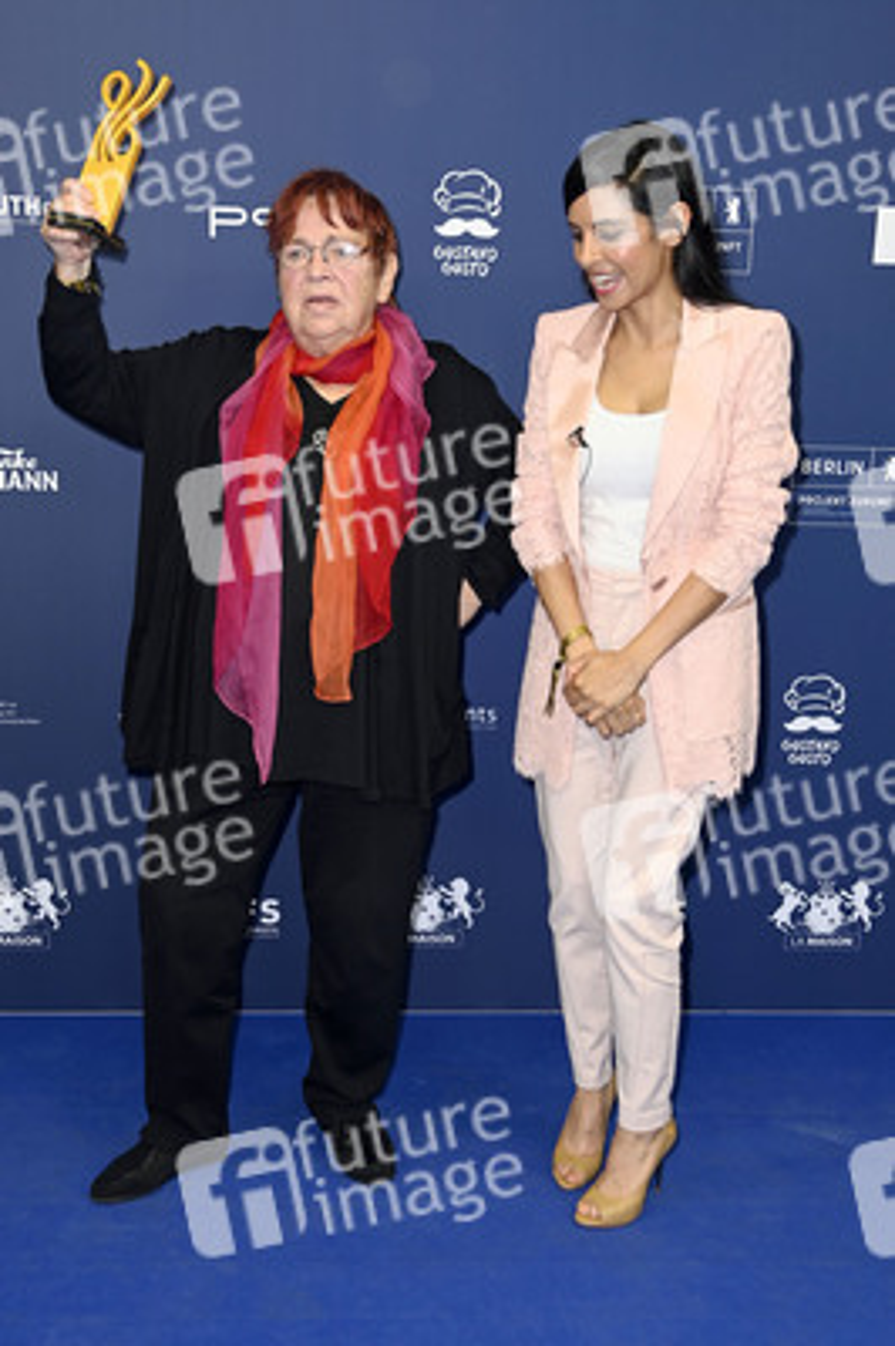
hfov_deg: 36.8
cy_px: 673
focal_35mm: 36
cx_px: 448
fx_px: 1345
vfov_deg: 53.2
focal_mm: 36
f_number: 5
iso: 800
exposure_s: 1/250
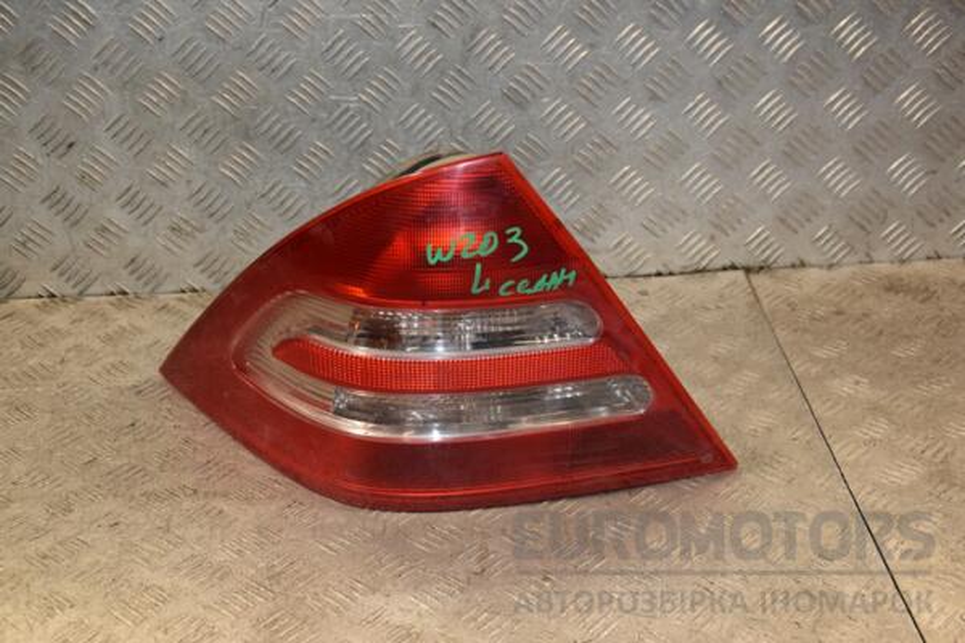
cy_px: 322
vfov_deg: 22.6
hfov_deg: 33.4
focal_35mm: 60
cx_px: 482
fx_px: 1608
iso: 800
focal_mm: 40
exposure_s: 1/200
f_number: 4.8
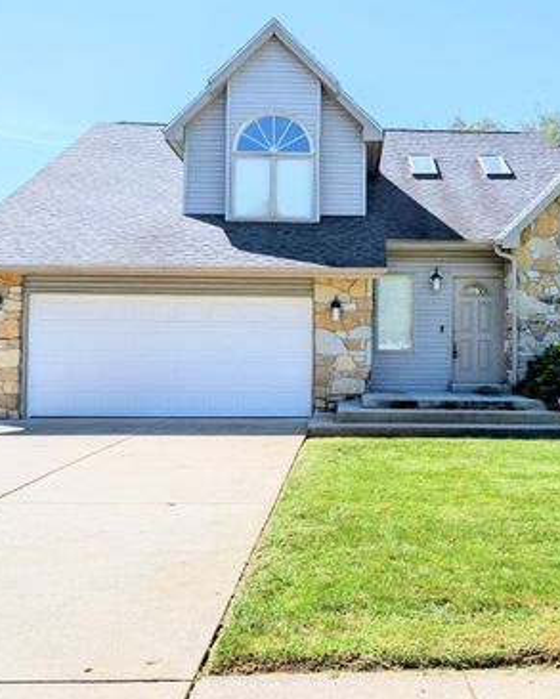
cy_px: 342
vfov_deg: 55.6
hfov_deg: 45.1
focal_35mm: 32
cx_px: 373
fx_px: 663
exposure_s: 1/1045
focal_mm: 6.9
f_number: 1.68
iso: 22
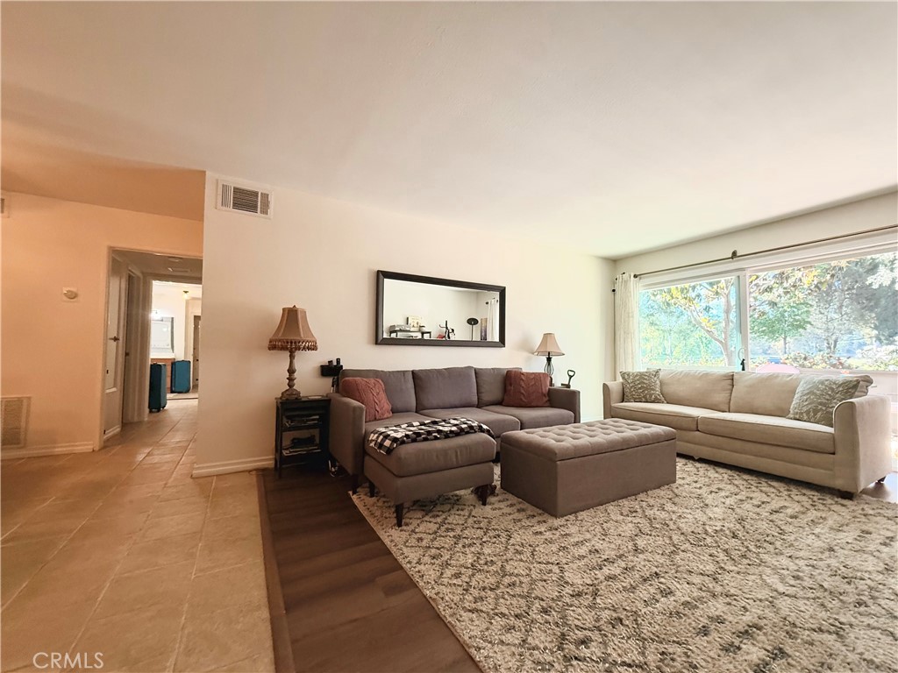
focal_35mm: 14
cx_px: 449
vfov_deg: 85.7
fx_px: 363
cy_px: 336
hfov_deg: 102.1
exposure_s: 1/120
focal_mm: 2.22
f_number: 2.2
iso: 400
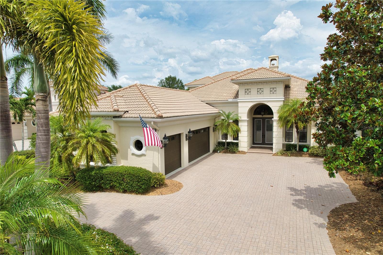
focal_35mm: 22
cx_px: 192
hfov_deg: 78.6
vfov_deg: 57.2
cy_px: 128
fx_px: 234
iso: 100
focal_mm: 8.38
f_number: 2.8
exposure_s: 1/180
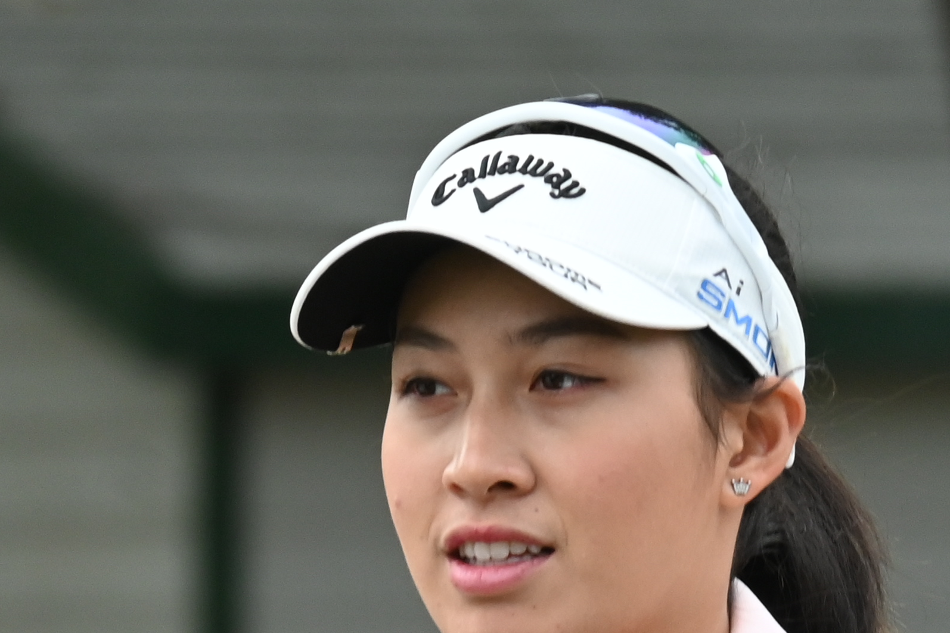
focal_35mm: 1310
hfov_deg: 1.6
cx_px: 575
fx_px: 34570
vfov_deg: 1.0
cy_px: 762
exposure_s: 1/400
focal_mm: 250
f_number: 6.3
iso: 560
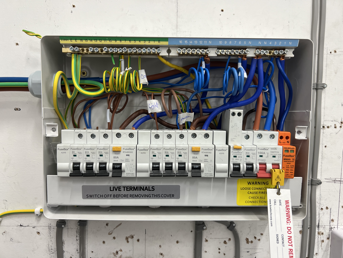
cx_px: 172
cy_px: 129
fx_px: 258
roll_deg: -0.3
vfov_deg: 53.1
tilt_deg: -3.2
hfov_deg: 67.3
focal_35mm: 26
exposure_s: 1/114
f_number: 1.5
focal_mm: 5.7
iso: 125
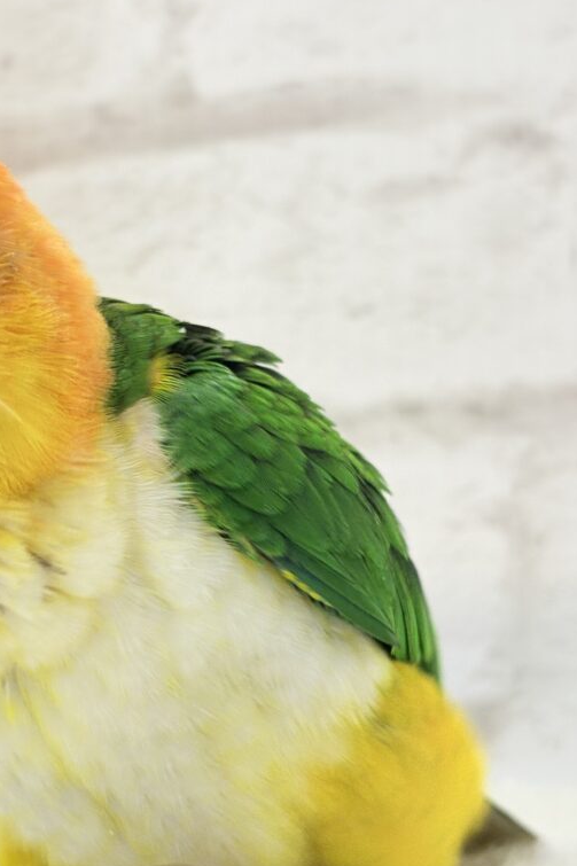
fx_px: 2068
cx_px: 151
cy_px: 489
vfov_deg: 23.6
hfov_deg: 15.8
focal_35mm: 86
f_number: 1.6
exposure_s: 1/50
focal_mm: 5.96
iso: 50
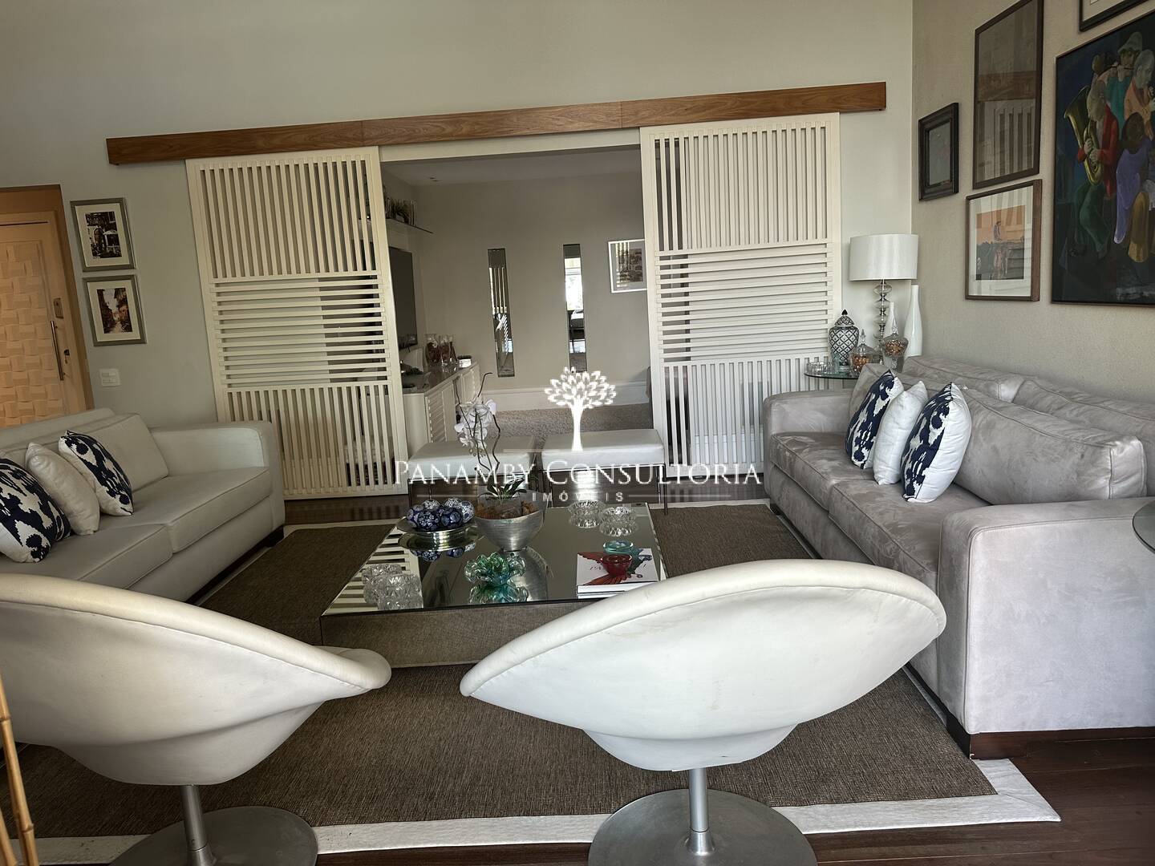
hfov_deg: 71.6
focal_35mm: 24
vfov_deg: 56.8
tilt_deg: -9.2
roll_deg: +2.7
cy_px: 433
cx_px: 578
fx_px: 801
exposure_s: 1/120
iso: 160
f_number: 1.78
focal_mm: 6.86
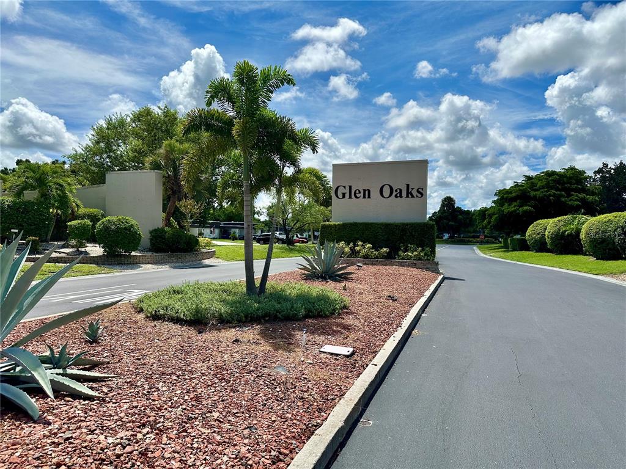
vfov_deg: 56.8
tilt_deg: -0.2
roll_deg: -0.6
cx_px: 313
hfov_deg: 71.6
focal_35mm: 24
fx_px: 434
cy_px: 234
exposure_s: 1/7042
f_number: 1.78
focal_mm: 6.86
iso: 80
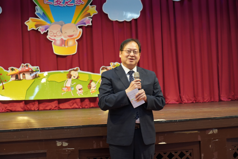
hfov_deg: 32.7
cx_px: 119
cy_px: 80
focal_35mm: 62
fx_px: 406
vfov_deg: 22.0
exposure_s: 1/160
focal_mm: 41
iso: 1600
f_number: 4
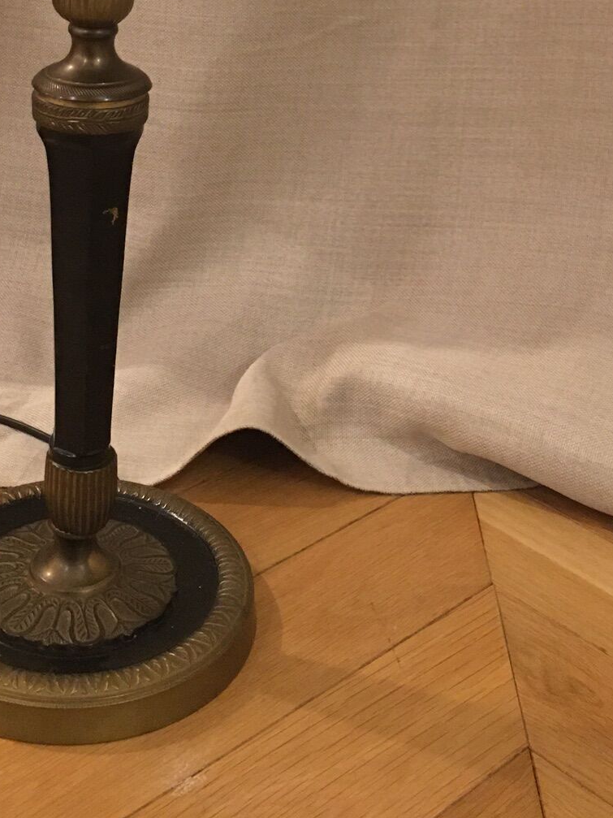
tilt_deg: -12.1
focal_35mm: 59
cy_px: 0
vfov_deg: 30.4
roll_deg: -2.6
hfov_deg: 24.7
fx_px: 1393
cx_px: 209
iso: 160
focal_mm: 4.15
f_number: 2.2
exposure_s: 1/8
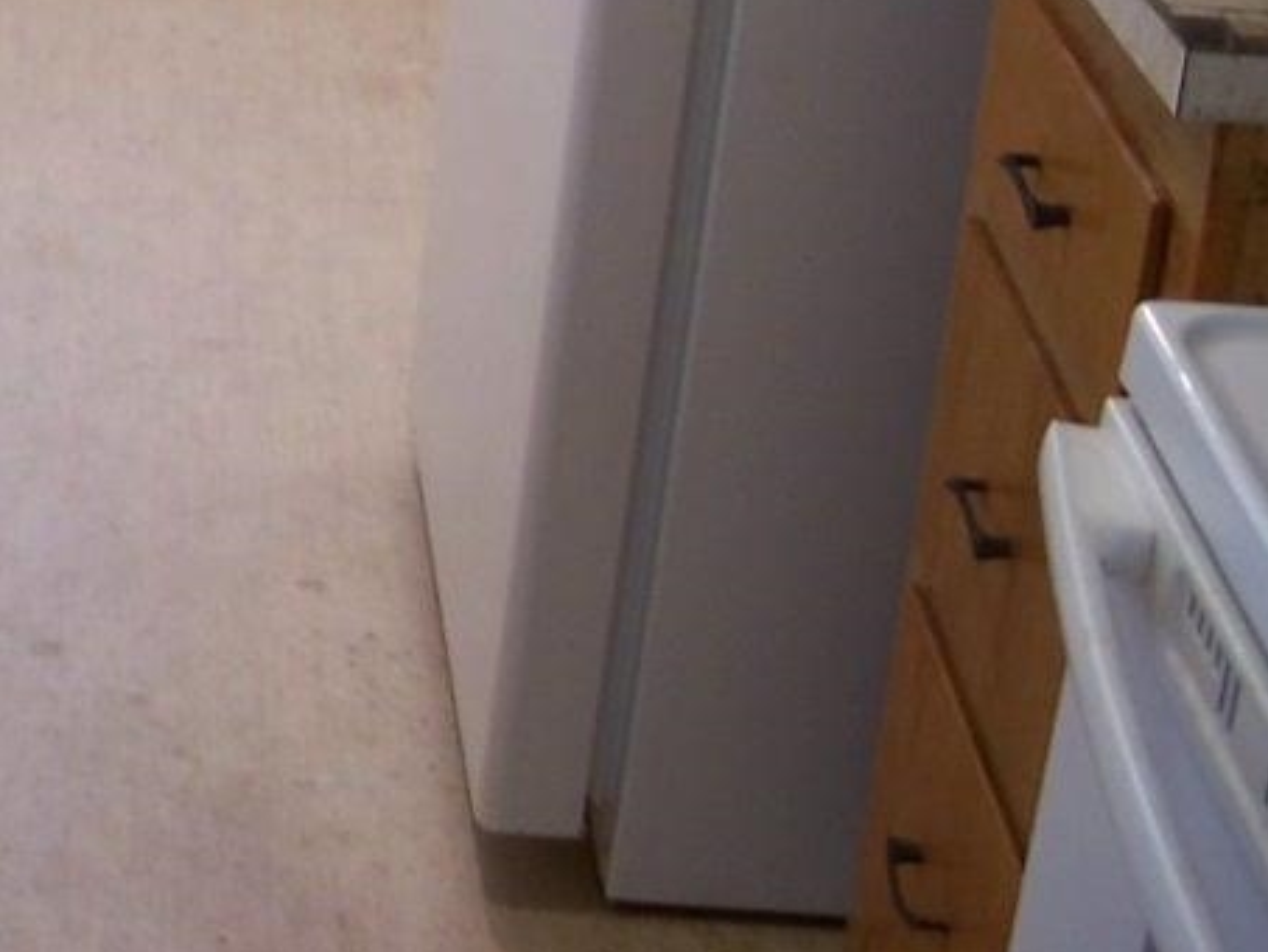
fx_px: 3591
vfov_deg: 14.5
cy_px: -235
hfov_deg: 18.8
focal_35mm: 98
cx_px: -300
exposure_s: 1/25
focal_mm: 7.8
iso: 200
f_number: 2.8
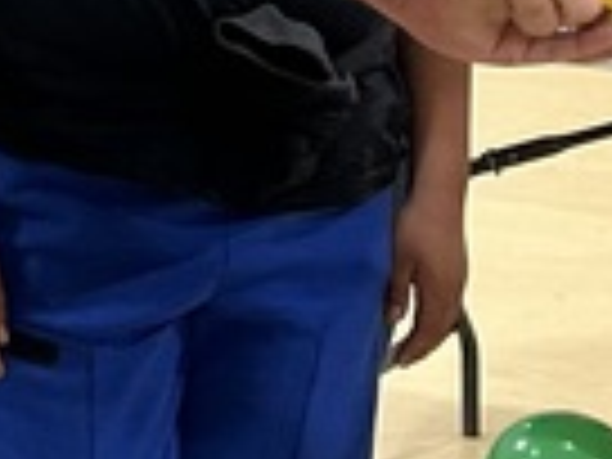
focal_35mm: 181
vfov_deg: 8.1
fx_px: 3200
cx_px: -238
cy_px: -36
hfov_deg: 10.6
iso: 250
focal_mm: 6.86
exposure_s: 1/102
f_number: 1.78
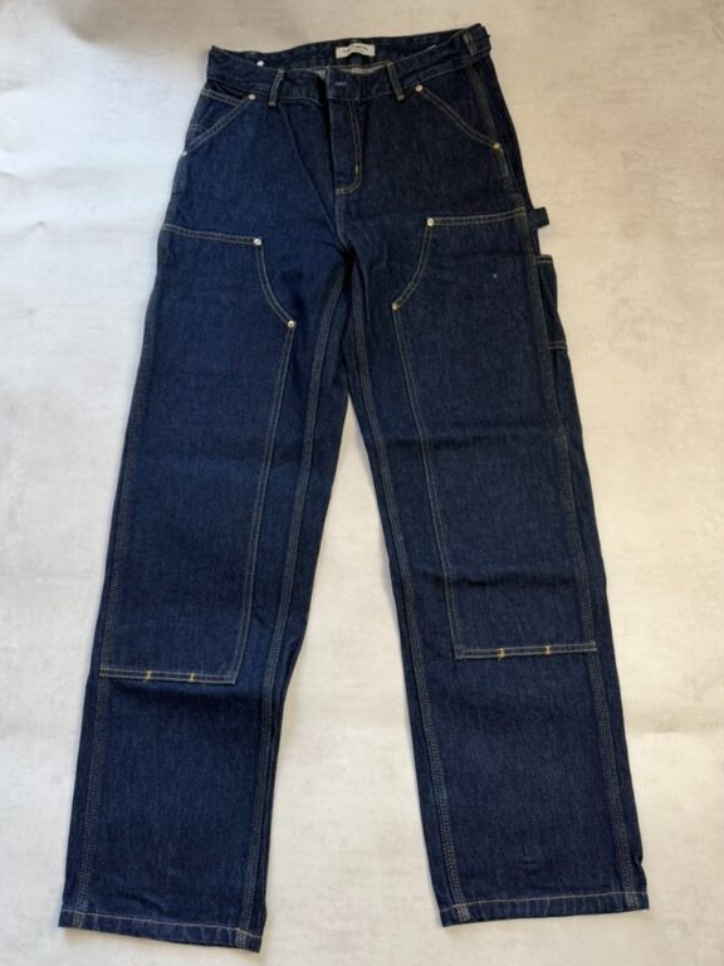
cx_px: 356
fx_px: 697
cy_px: 482
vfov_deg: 69.4
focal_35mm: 25
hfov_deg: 54.9
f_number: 1.78
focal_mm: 6.76
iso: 80
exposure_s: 1/100
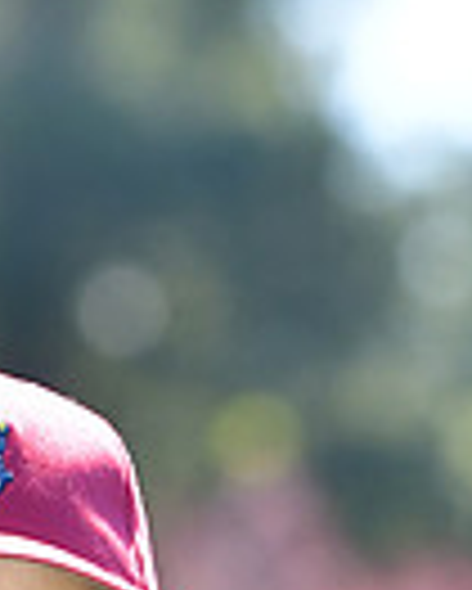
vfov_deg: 2.4
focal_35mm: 809
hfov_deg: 1.9
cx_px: -16
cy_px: 1099
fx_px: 14110
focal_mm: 130
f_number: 4.5
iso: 400
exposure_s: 1/1000
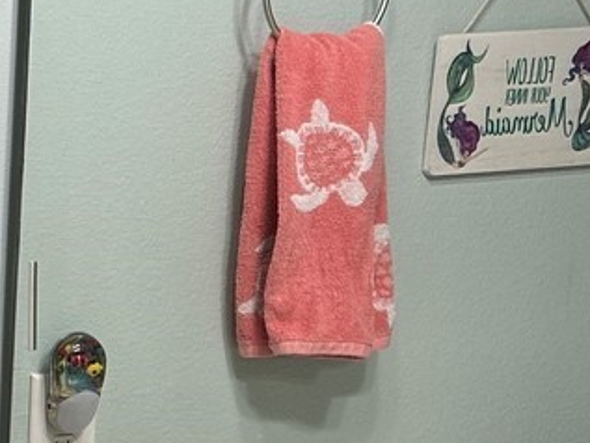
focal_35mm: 121
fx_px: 2063
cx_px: -702
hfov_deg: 13.3
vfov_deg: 12.0
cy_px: 529
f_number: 1.78
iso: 125
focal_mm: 6.86
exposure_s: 1/120
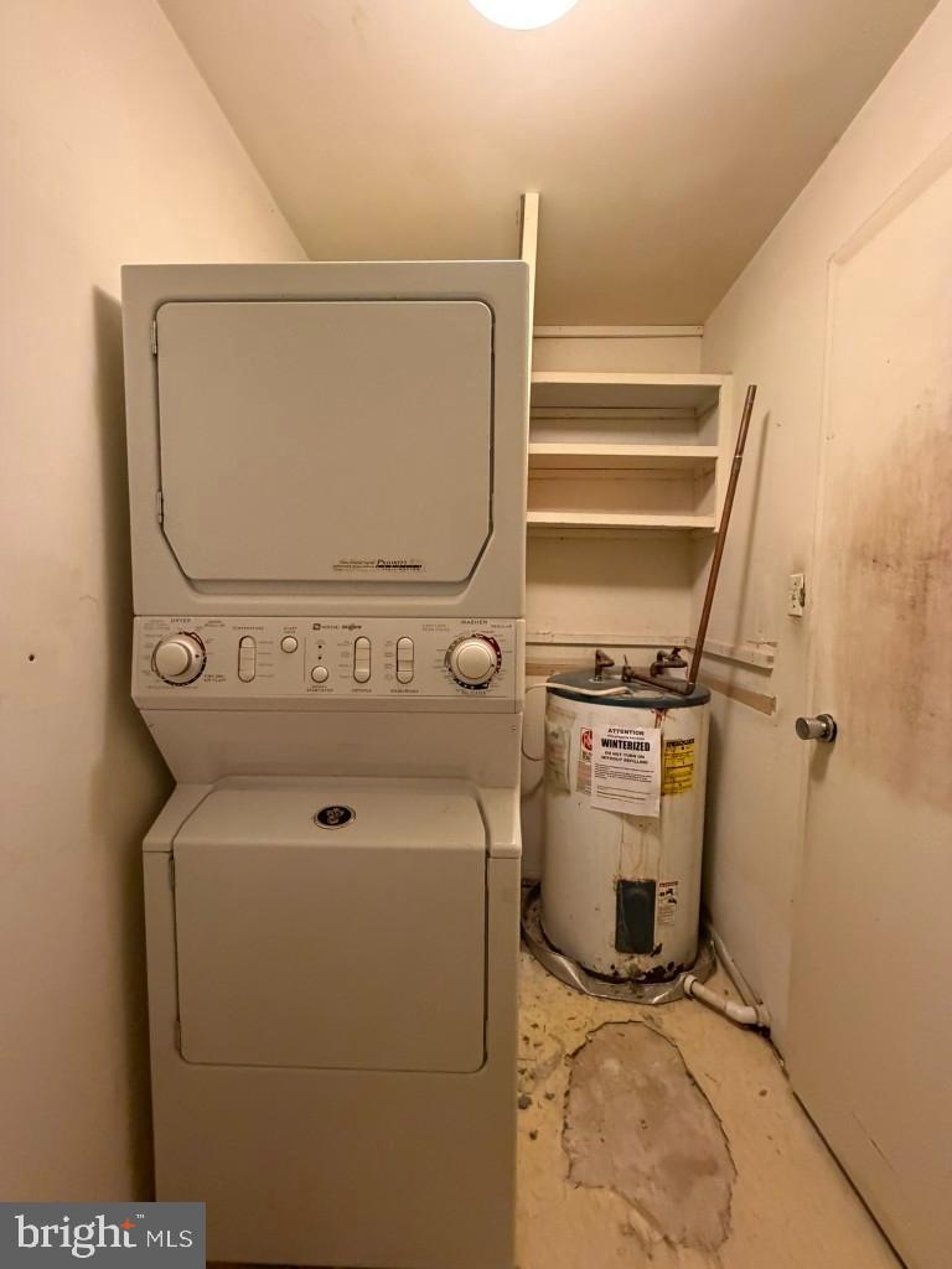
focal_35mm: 14
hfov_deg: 85.7
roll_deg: -1.6
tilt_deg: -3.3
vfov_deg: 102.1
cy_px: 634
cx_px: 476
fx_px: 513
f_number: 2.2
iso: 640
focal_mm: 2.22
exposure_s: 1/60
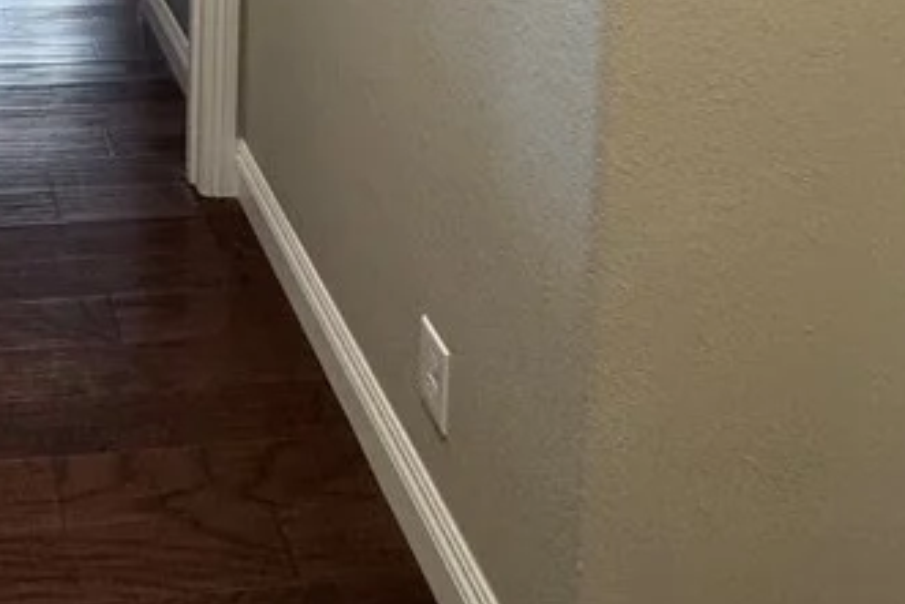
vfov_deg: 22.1
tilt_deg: -3.6
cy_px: -399
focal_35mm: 45
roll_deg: -0.8
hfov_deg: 39.4
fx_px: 1132
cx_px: 38
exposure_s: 1/60
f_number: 2.2
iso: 250
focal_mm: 2.22
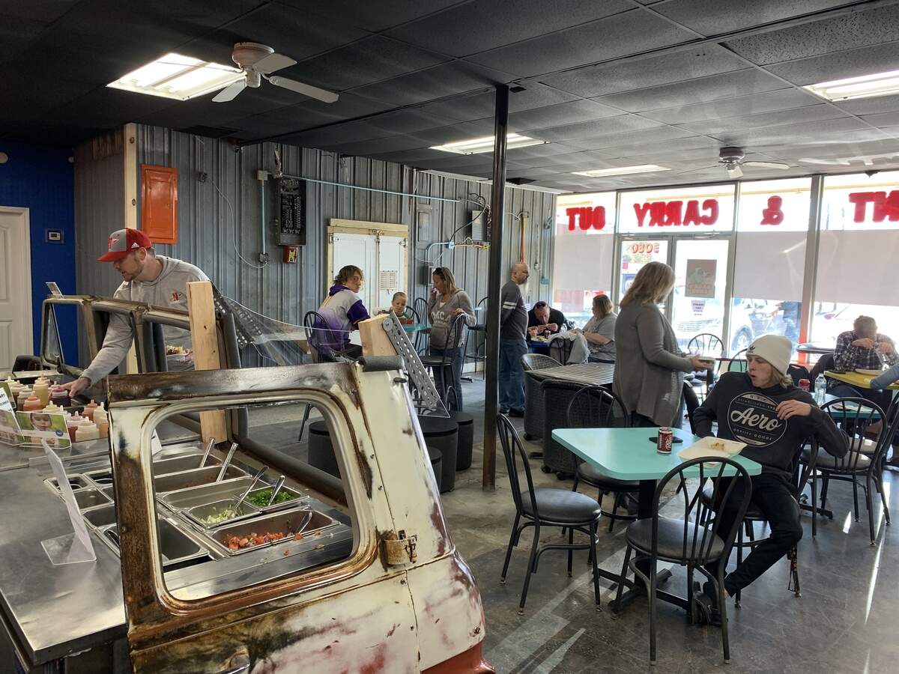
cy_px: 337
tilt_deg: -5.6
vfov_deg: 53.1
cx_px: 450
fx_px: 675
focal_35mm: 26
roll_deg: -2.4
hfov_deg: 67.3
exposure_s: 1/120
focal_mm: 4.25
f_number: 1.8
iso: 40
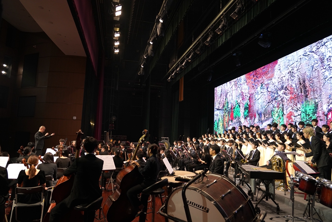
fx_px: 221
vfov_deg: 53.2
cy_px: 111
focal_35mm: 24
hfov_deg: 73.7
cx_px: 166
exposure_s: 1/100
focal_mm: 24
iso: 1250
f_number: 4
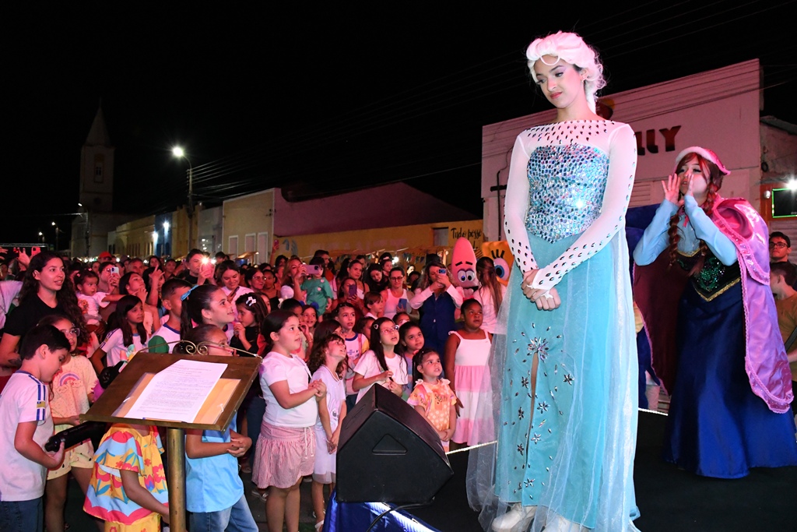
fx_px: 598
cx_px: 398
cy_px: 266
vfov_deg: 47.9
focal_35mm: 27
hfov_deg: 67.4
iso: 8000
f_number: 5
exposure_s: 1/250
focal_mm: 18
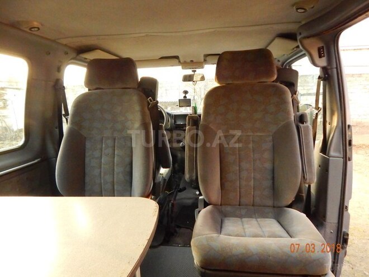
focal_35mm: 22
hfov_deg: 76.4
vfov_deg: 61.1
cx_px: 184
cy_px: 138
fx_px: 235
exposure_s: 1/250
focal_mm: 4
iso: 1600
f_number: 3
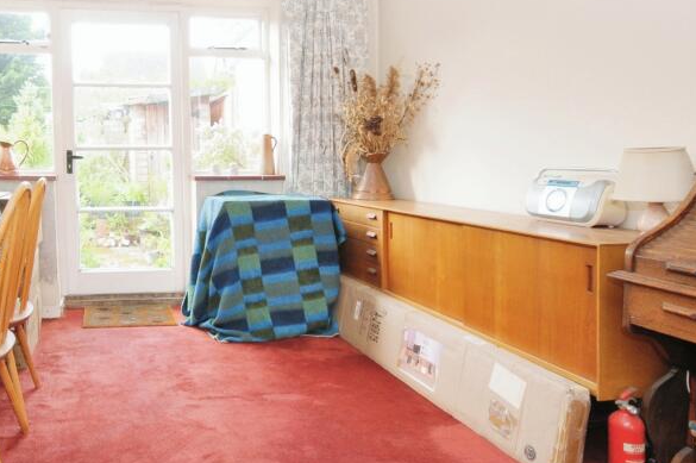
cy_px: 140
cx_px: 167
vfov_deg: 44.1
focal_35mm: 29
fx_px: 558
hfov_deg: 60.1
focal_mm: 11
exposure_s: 1/60
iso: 500
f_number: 6.3
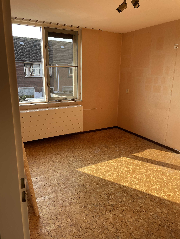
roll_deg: -0.7
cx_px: 90
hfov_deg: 53.1
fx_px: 180
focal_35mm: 26
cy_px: 120
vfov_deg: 67.3
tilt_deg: -13.6
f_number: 1.6
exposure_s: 1/416
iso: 32
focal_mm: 4.2
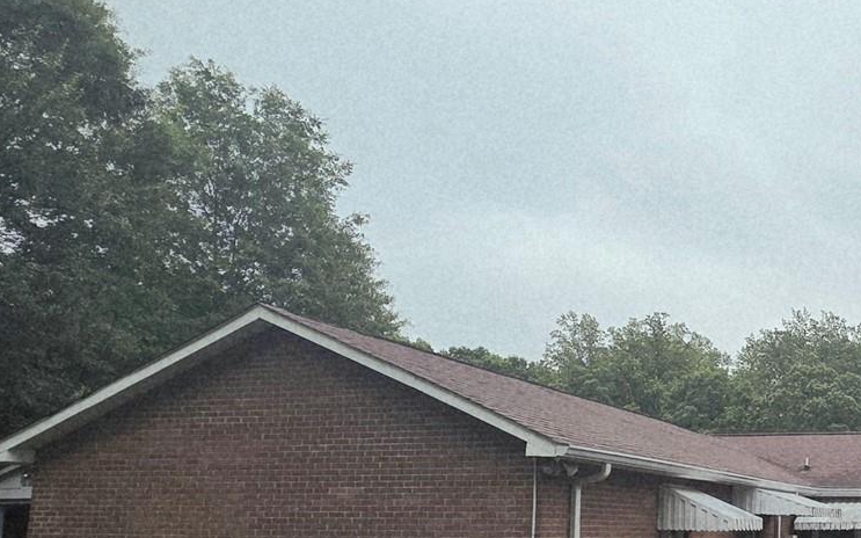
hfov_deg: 44.1
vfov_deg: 32.8
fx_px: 891
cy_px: 415
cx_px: 858
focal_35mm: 38
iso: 40
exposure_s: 1/1667
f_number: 1.9
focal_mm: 2.2
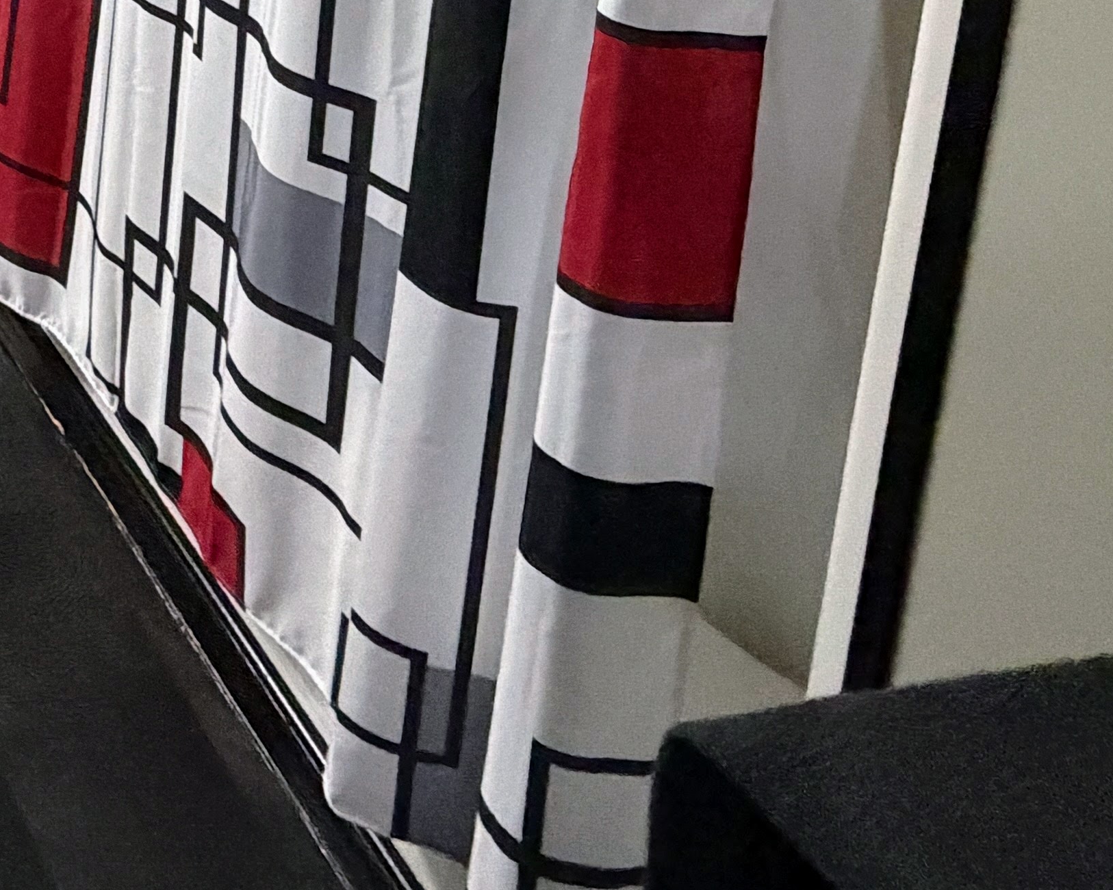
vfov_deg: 24.1
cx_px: -444
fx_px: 1581
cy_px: -475
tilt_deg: -11.0
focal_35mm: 48
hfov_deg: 28.9
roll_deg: +0.9
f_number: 2.2
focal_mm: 2.22
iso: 500
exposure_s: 1/60
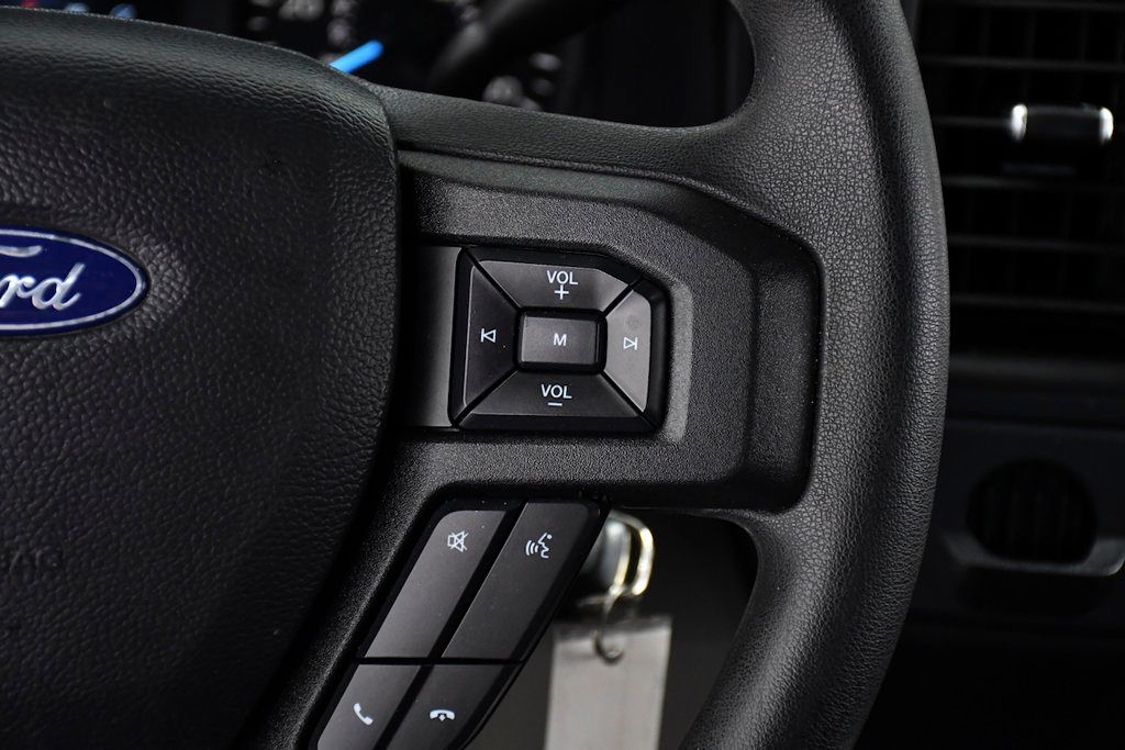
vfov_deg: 16.3
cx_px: 562
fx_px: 2625
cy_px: 375
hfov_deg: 24.2
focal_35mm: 84
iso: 2500
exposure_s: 1/100
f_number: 4.8
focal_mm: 56
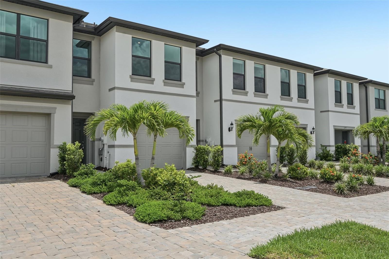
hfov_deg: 61.9
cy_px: 130
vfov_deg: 43.6
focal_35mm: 30
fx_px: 324
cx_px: 194
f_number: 8
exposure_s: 1/1250
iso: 400
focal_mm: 30
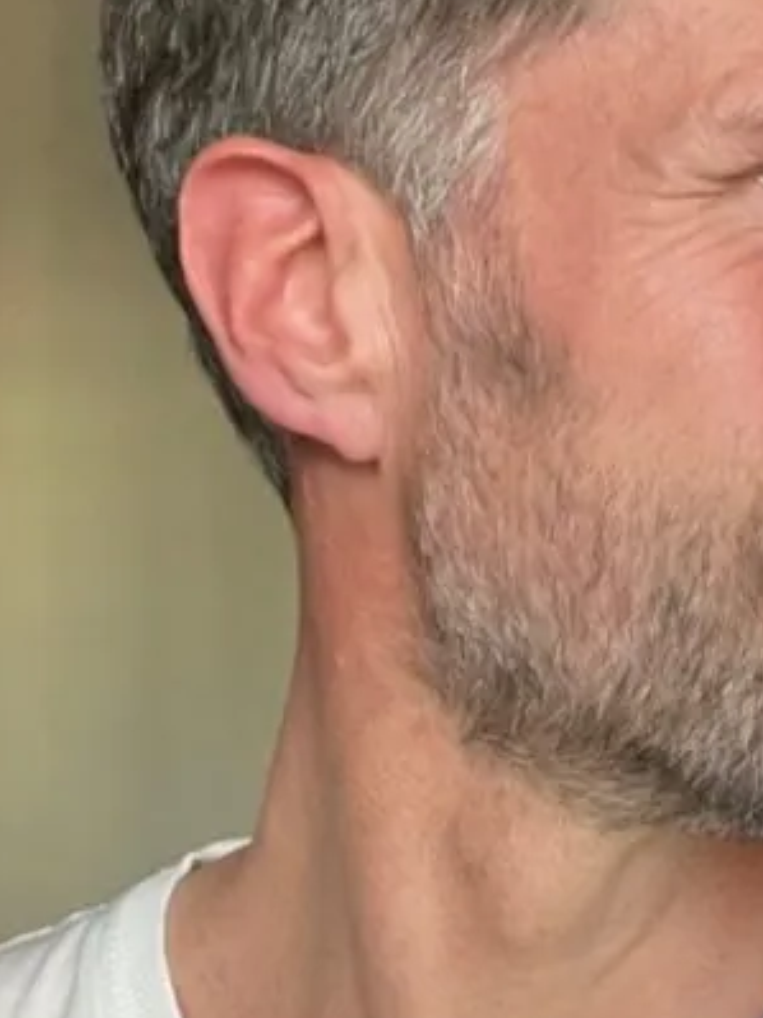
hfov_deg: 19.0
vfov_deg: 25.3
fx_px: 2264
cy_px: 526
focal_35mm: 77
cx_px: 559
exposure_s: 1/60
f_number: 2.2
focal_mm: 2.71
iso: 250
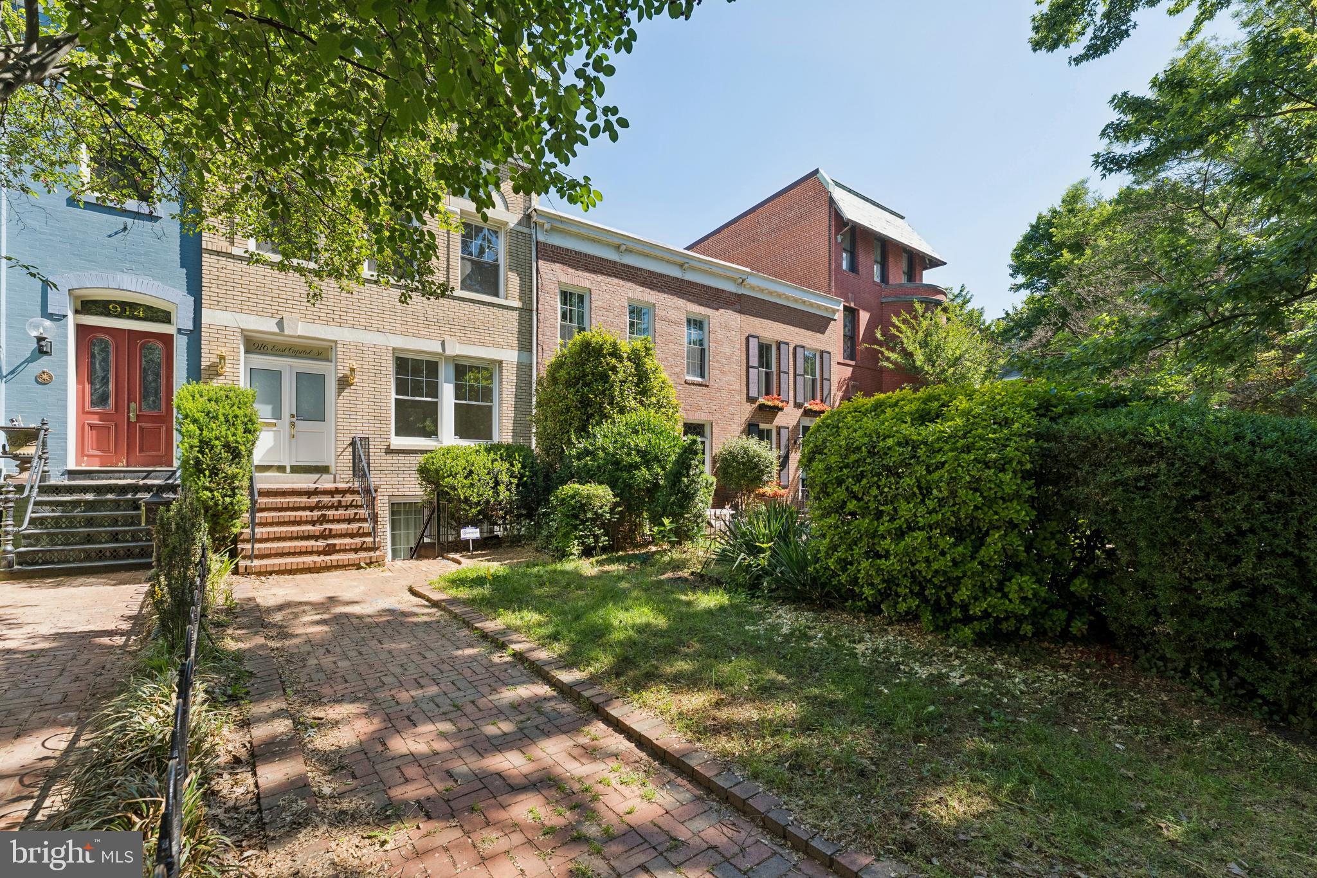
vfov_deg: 75.8
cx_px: 658
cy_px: 439
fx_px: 563
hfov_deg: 98.9
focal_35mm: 15
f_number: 7.1
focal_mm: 15.4
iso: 1250
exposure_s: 1/1000
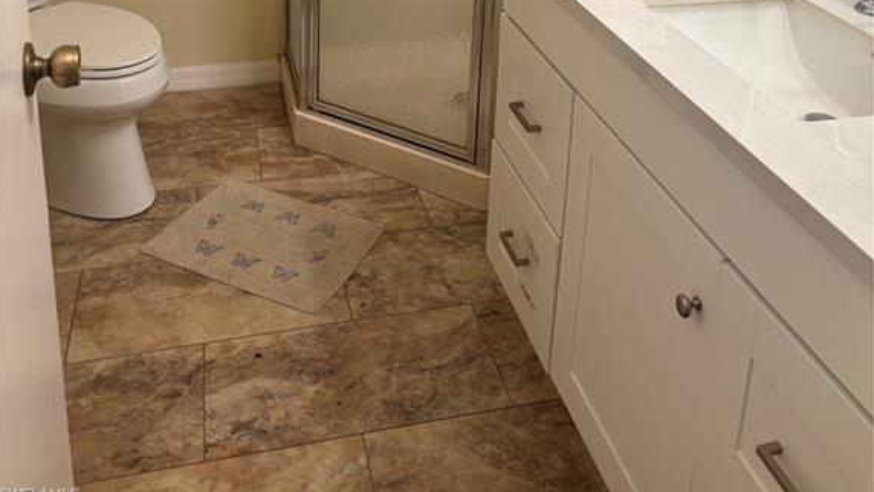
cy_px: -81
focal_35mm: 38
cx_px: 435
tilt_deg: -14.4
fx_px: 881
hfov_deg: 52.8
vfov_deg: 27.8
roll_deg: -2.9
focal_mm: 5.96
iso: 100
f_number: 1.6
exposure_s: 1/60
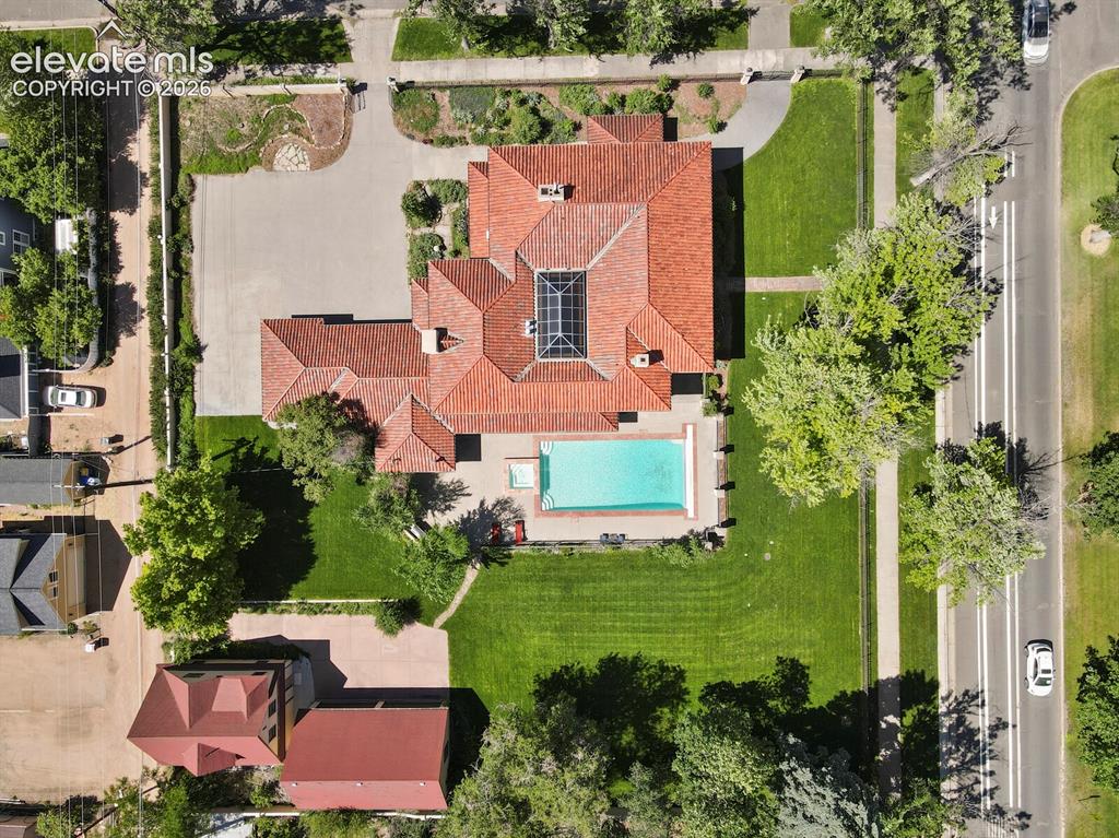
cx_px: 560
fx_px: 775
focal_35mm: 24
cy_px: 419
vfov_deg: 56.8
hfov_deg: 71.6
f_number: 2.8
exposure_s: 1/350
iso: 100
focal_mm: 4.5
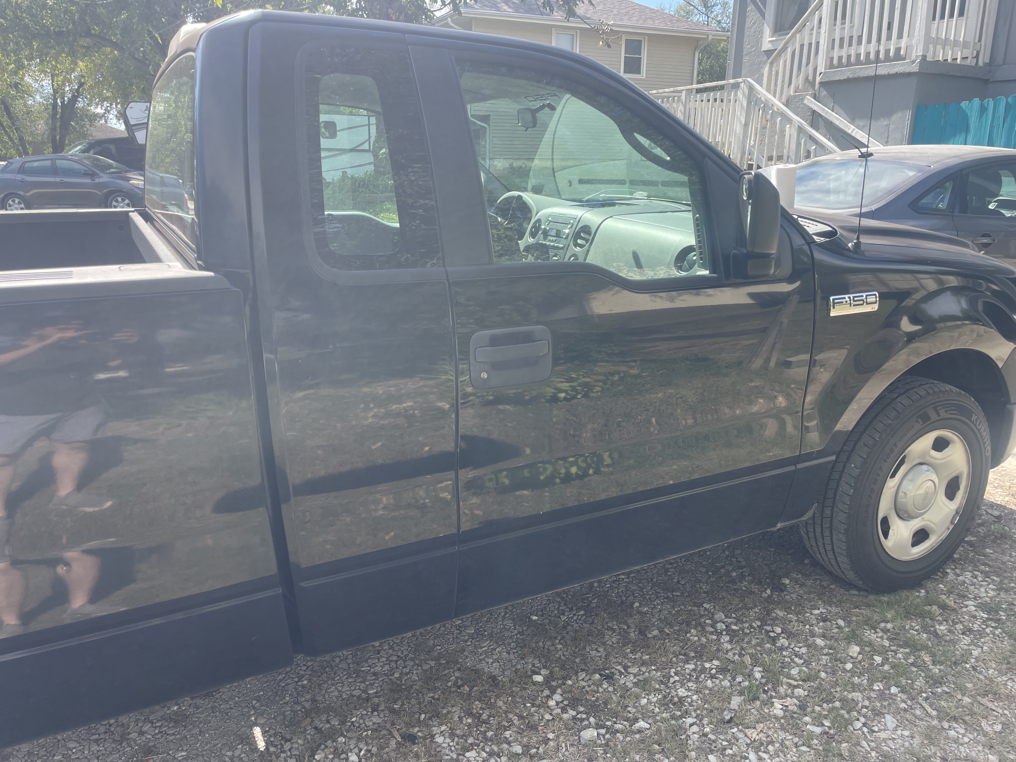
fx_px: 763
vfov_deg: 53.1
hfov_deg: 67.3
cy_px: 381
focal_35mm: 26
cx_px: 508
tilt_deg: -14.6
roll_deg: -0.3
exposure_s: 1/720
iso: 32
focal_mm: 4.2
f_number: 1.6
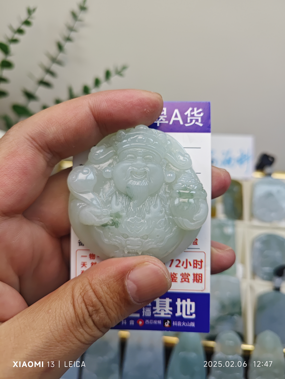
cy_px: 190
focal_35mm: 23
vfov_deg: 73.9
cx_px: 142
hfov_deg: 58.9
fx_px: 252
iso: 50
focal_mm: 5.43
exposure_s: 1/699
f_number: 1.8
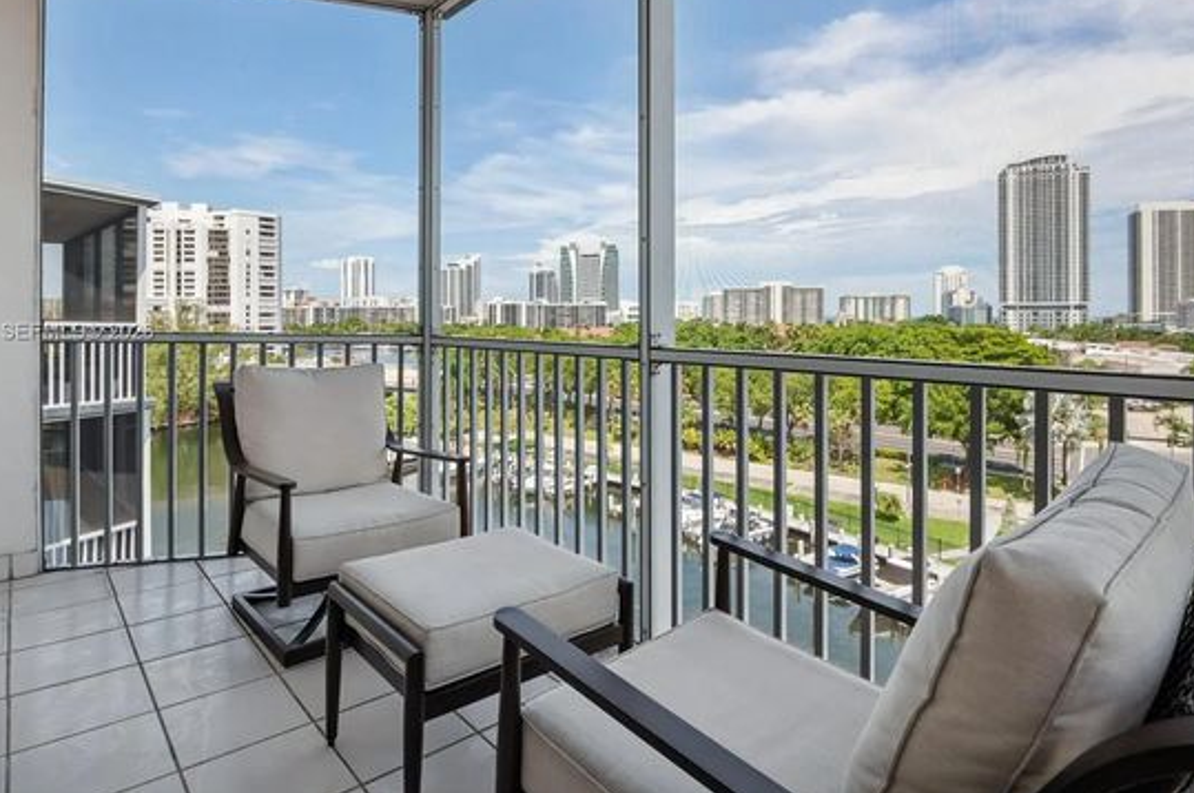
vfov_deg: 64.1
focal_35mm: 19
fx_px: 629
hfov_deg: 87.0
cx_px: 587
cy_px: 333
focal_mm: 16
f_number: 8
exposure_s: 1/800
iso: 250
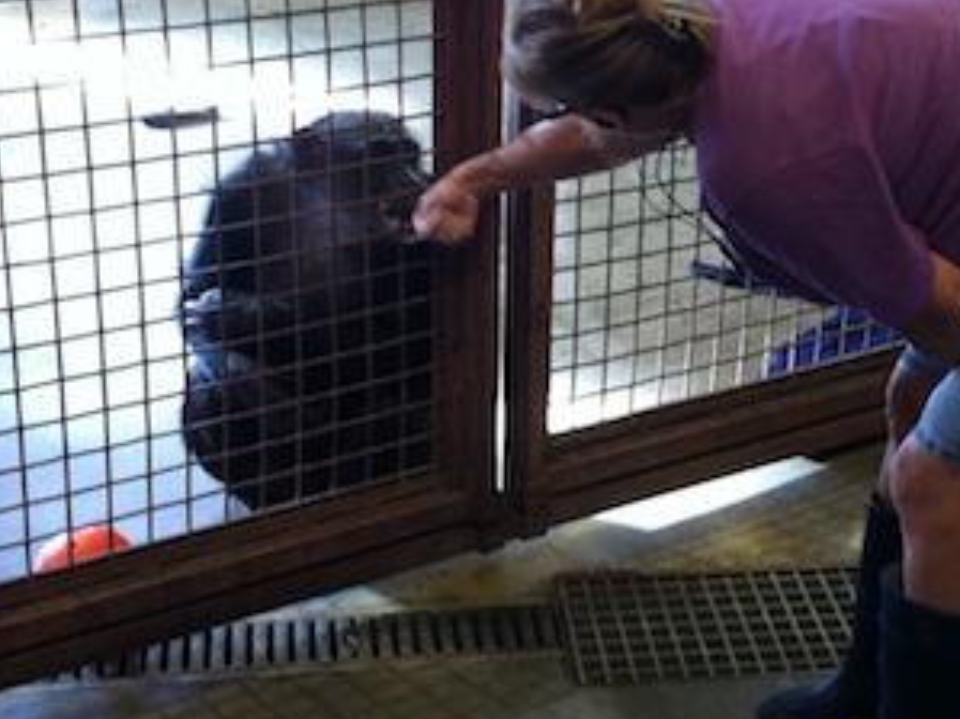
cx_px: 552
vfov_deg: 21.2
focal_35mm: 69
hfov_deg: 28.1
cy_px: 239
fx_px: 1913
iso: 160
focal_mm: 3.85
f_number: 2.8
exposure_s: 1/15
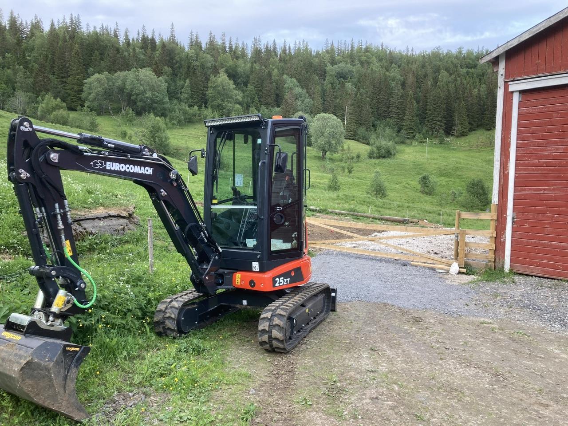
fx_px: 459
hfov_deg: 63.4
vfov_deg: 49.7
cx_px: 284
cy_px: 213
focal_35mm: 28
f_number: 1.8
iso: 50
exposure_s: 1/121
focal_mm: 3.99
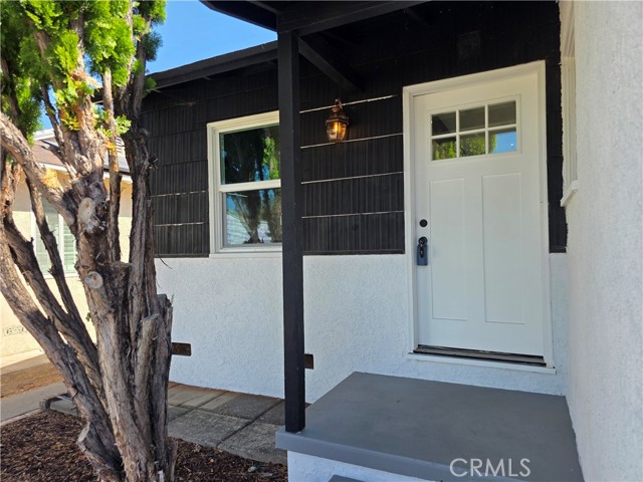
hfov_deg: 73.9
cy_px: 241
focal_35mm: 23
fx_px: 427
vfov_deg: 58.9
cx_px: 322
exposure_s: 1/1650
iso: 80
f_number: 1.7
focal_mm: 6.3
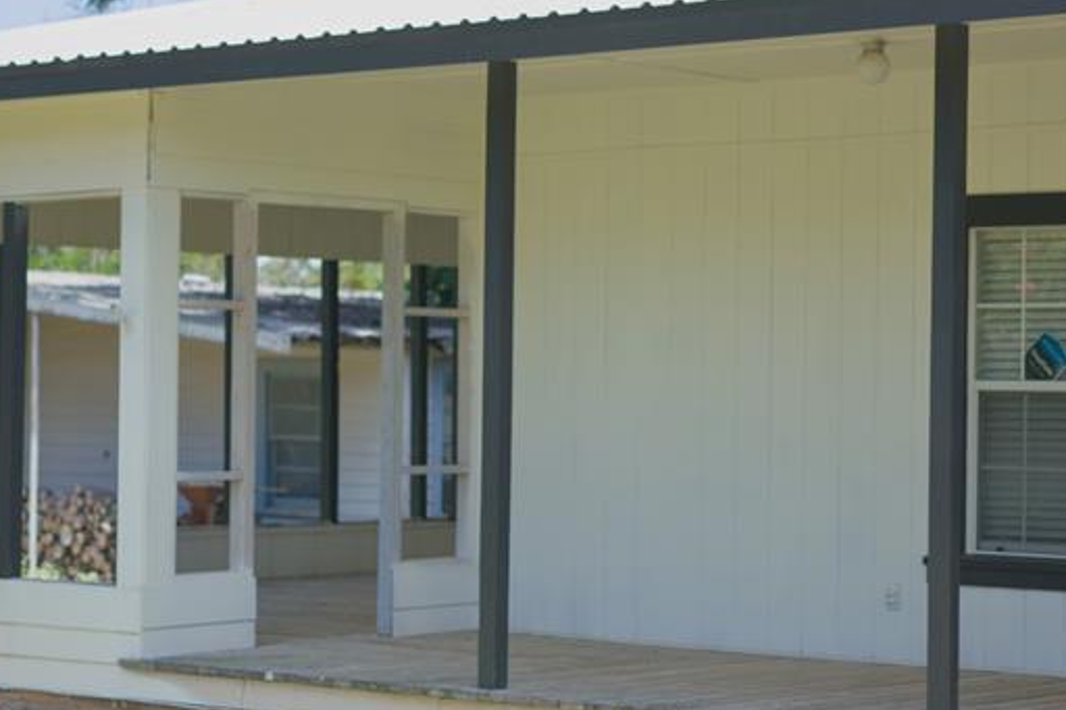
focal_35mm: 100
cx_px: 543
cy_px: 327
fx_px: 2960
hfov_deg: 20.4
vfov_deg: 13.7
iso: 200
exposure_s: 1/3200
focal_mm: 50
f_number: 1.8
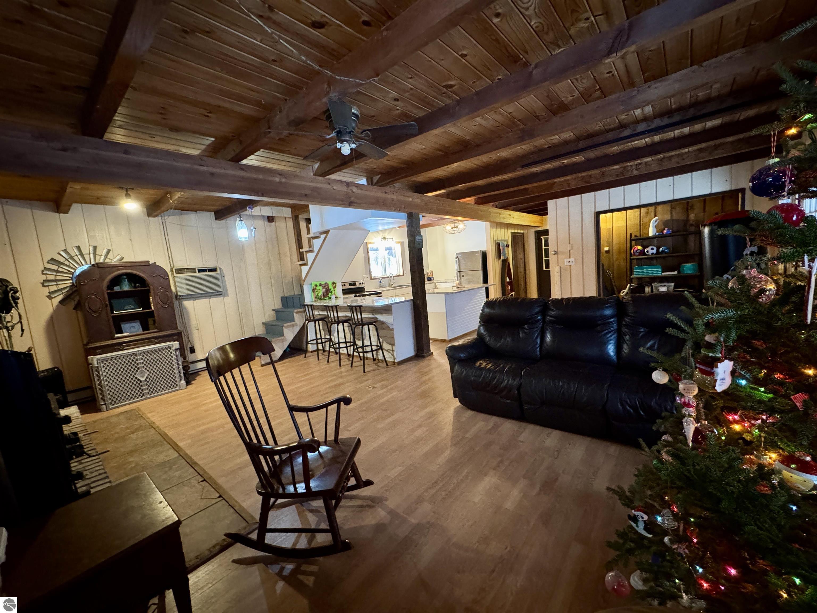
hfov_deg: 102.1
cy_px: 306
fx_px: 330
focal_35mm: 14
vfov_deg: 85.7
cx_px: 408
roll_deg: +5.4
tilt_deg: -7.8
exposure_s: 1/40
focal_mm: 2.22
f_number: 2.2
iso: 1000
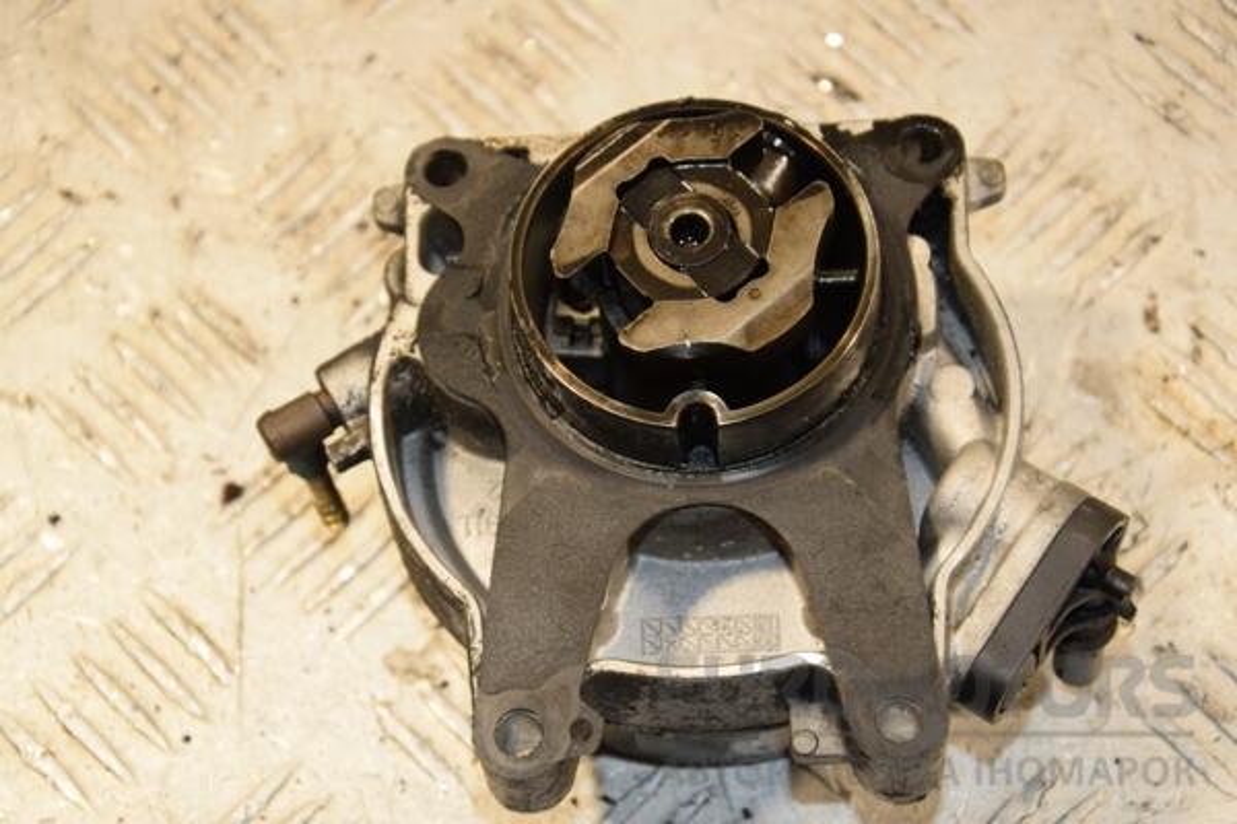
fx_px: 3608
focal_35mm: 105
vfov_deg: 13.0
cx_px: 618
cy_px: 412
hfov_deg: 19.5
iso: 800
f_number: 7.1
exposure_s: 1/200
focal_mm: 70
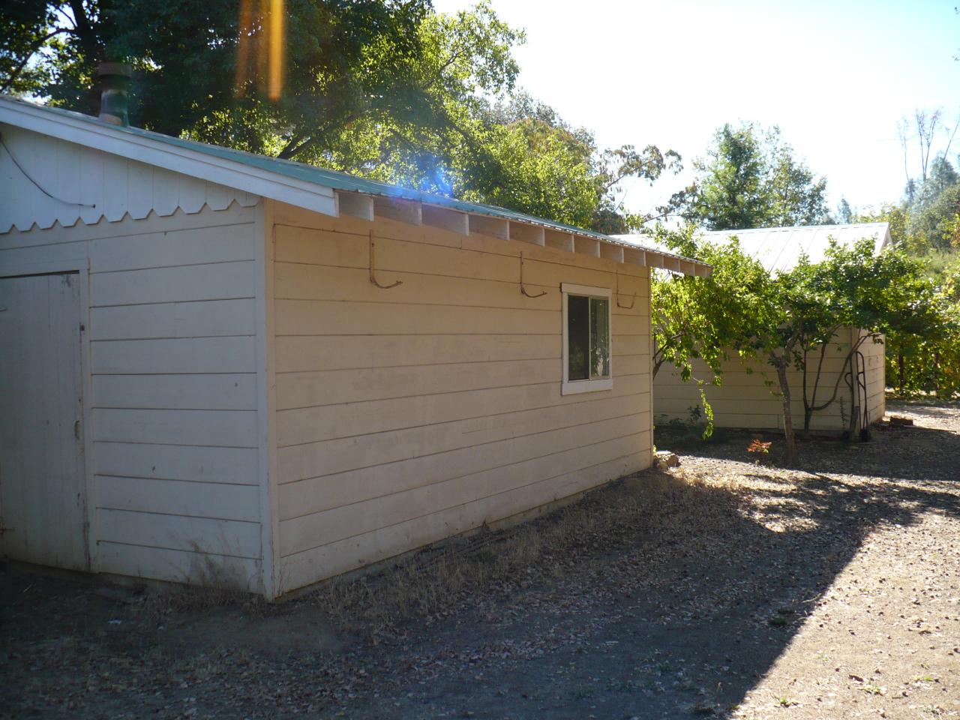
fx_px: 1026
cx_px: 480
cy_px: 360
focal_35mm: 37
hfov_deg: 50.1
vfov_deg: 38.7
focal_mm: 6.1
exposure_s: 1/400
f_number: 2.8
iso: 100
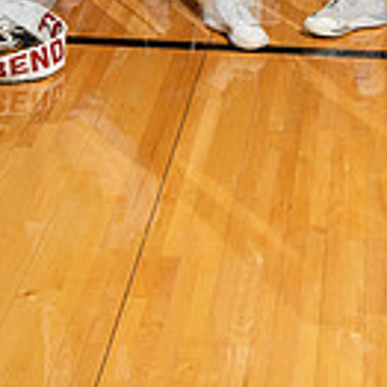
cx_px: 310
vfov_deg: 14.8
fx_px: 1328
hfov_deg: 16.5
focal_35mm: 105
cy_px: -272
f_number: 5.6
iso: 500
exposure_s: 1/250
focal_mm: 36
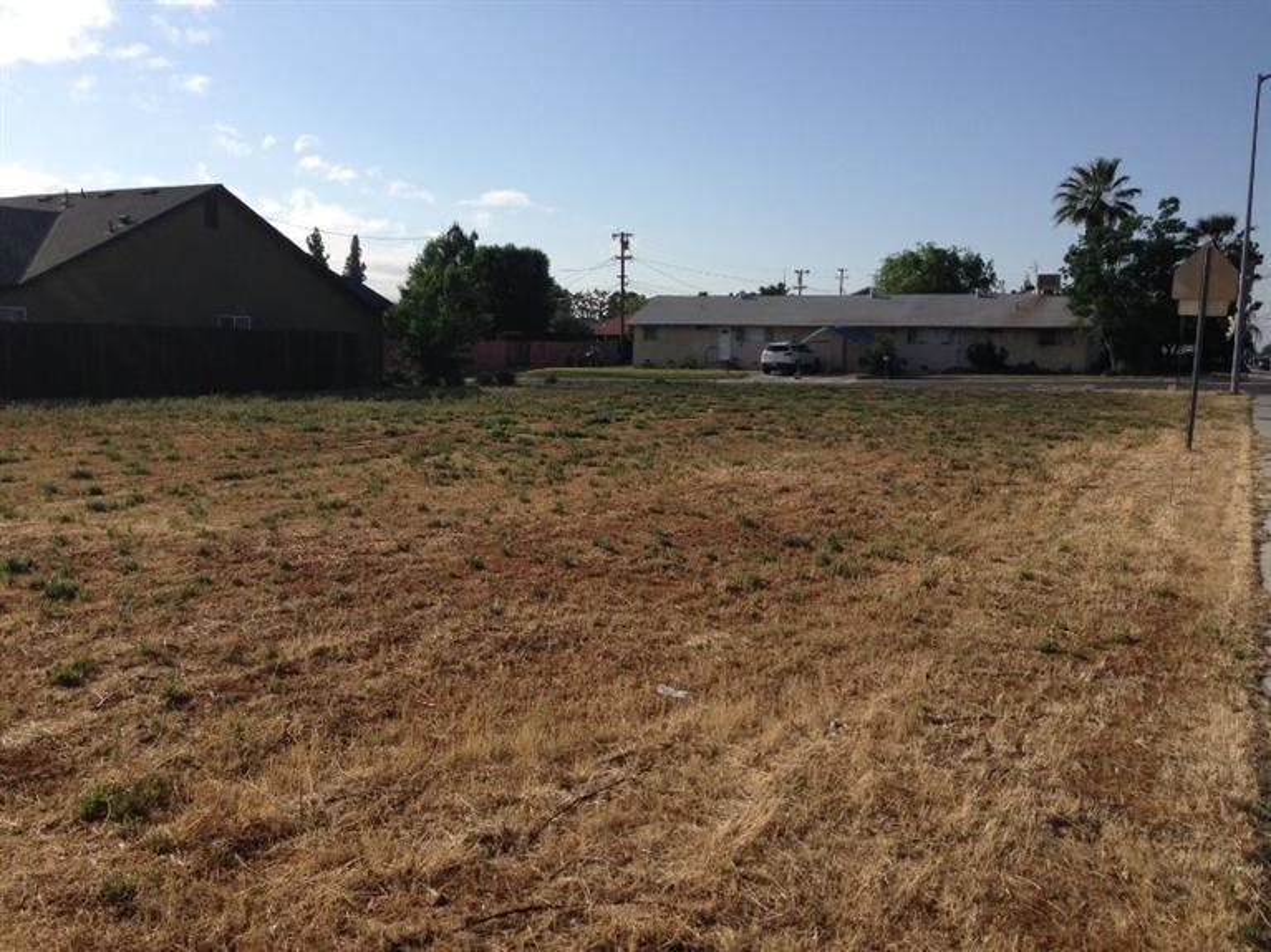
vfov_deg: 42.9
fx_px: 1211
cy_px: 476
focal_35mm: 33
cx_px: 636
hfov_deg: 55.4
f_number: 2.4
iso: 50
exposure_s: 1/2358
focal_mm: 4.12
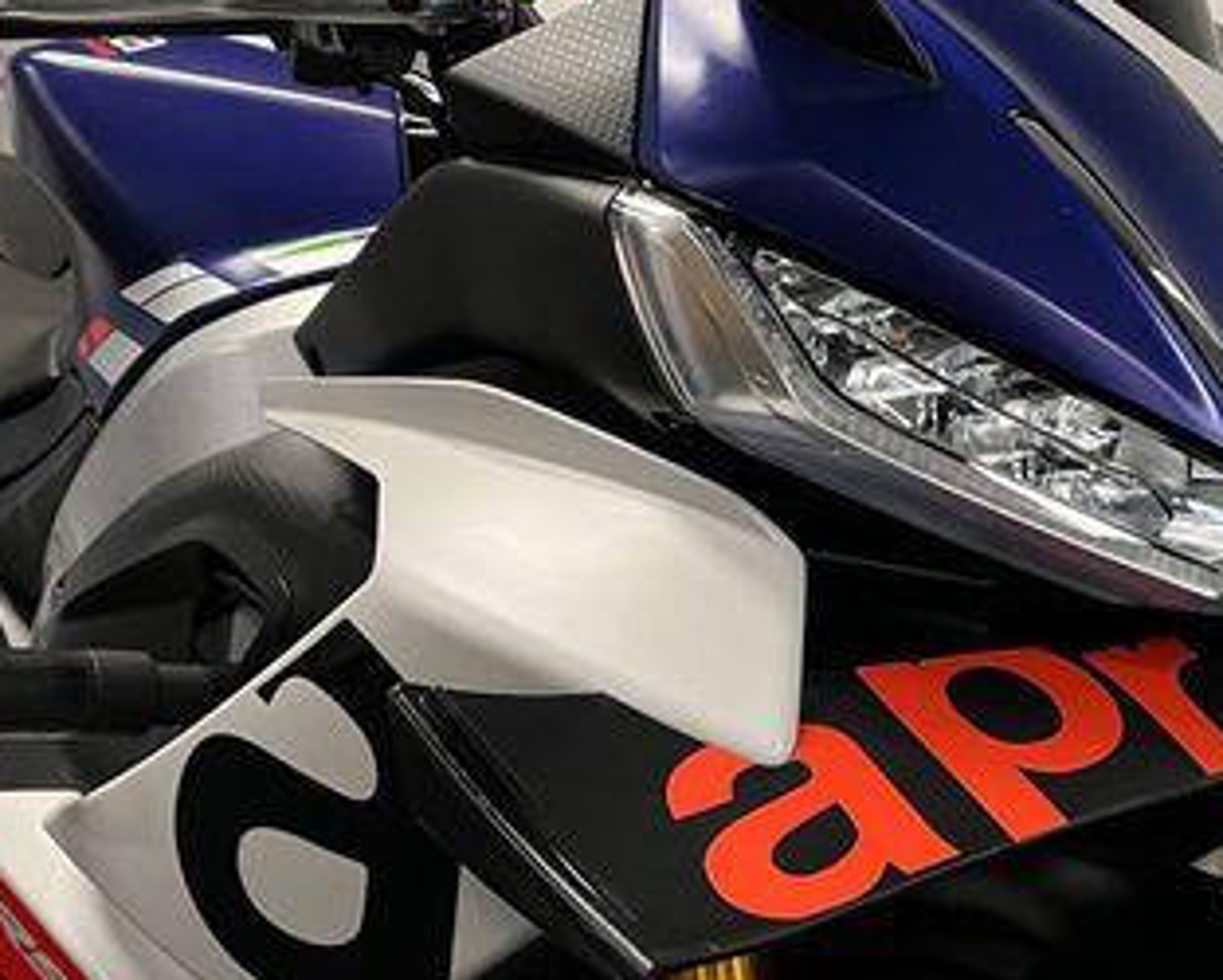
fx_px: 1883
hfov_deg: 35.0
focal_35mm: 52
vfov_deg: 29.2
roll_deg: -1.4
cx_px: 956
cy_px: 517
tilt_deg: -4.3
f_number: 1.6
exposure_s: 1/50
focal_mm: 5.1
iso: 100
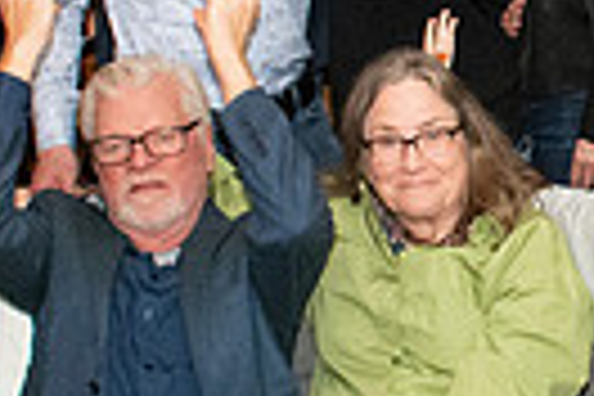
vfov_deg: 10.1
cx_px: 567
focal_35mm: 136
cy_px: 211
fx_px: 2244
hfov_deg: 14.9
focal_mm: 18
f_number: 9
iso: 5000
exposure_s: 1/200
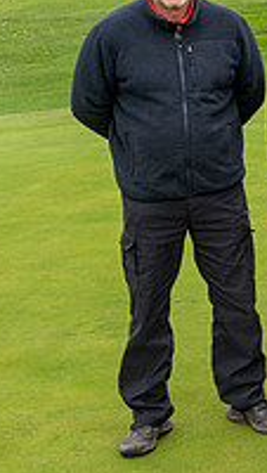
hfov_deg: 9.4
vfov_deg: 19.0
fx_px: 1405
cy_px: 150
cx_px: 679
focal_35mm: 112
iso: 500
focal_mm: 34
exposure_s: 1/250
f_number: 7.1
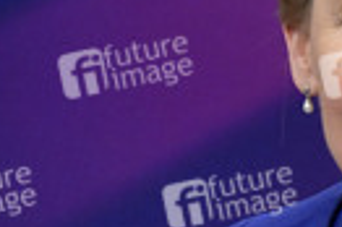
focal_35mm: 193
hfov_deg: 10.5
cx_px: 422
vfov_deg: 7.1
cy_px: 133
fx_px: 1831
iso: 2500
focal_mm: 56
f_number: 6.3
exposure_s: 1/200
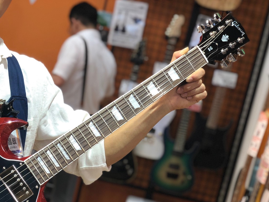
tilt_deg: -11.0
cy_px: 182
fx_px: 730
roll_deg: -11.9
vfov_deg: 15.5
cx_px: 48
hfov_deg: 20.6
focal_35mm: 94
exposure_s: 1/60
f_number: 2.4
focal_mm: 6
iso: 40
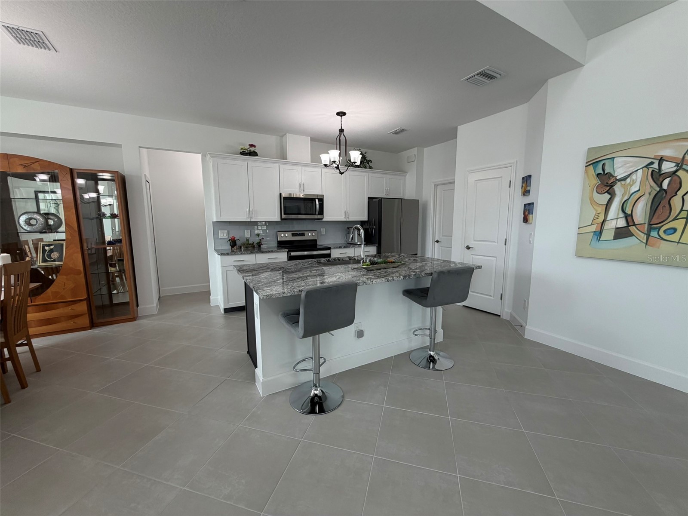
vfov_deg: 85.7
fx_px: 278
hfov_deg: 102.1
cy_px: 258
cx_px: 344
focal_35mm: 14
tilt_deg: -5.8
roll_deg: +0.7
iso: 100
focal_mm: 2.22
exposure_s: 1/120
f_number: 2.2
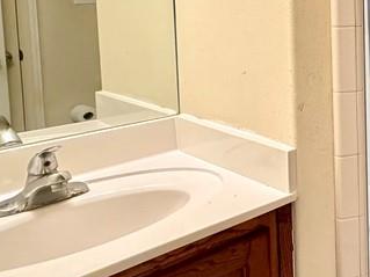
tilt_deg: -5.1
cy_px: 28
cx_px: 510
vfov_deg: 30.7
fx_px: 481
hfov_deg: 30.4
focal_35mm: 45
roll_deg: +0.4
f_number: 2.2
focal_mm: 2.22
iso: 800
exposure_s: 1/60
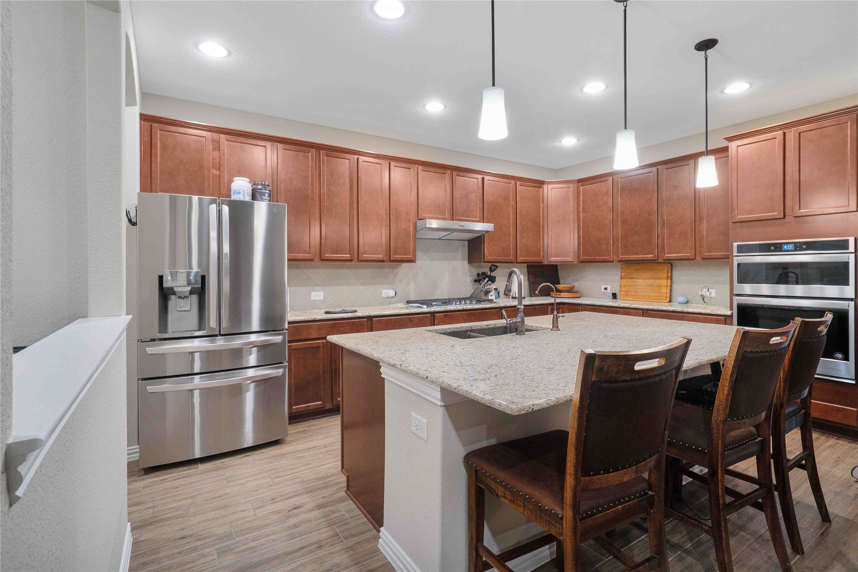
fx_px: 405
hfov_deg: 93.3
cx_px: 429
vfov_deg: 70.4
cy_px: 286
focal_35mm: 17
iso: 500
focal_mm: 17
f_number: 9
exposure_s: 1/3
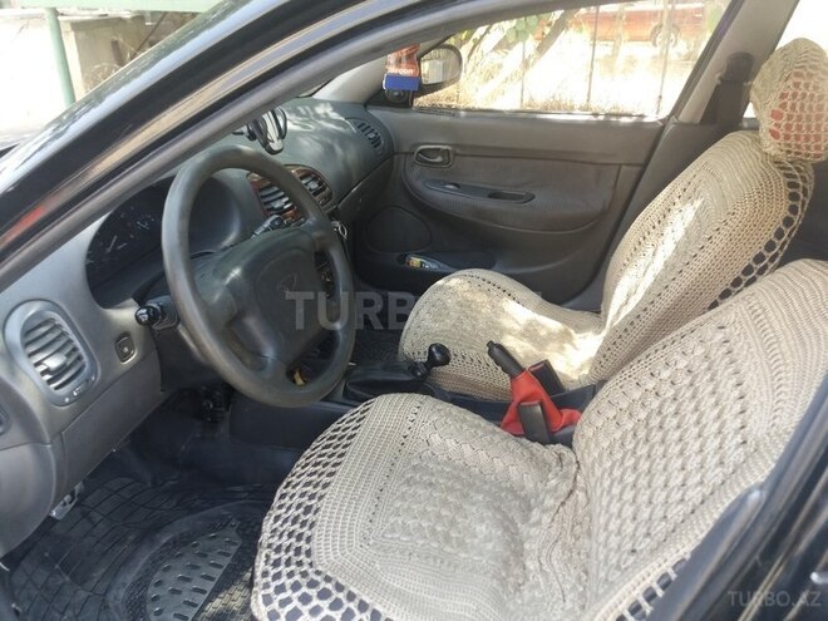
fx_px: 670
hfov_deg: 63.4
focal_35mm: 28
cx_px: 414
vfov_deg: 49.7
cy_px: 310
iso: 100
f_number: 1.9
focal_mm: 3.7
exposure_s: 1/100
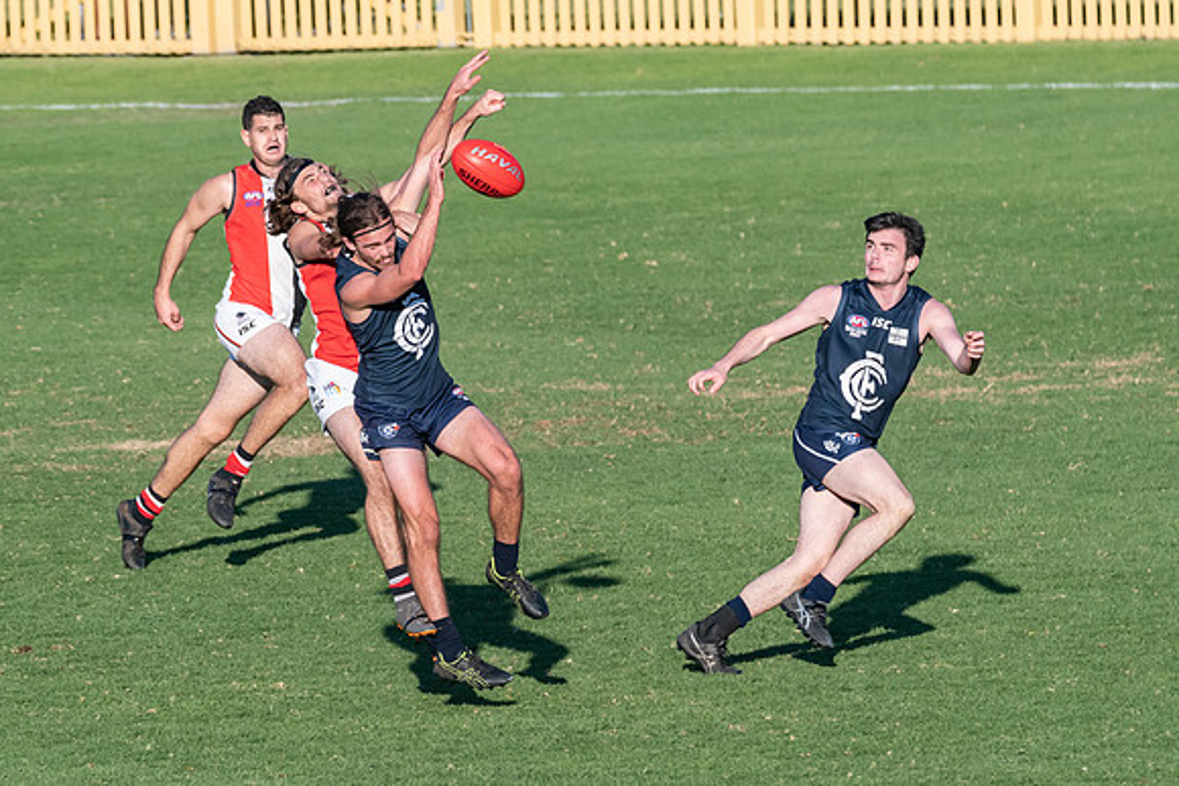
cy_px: 507
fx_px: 23283
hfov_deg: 2.9
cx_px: 473
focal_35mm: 711
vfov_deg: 1.9
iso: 800
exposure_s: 1/1250
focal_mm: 350
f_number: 10
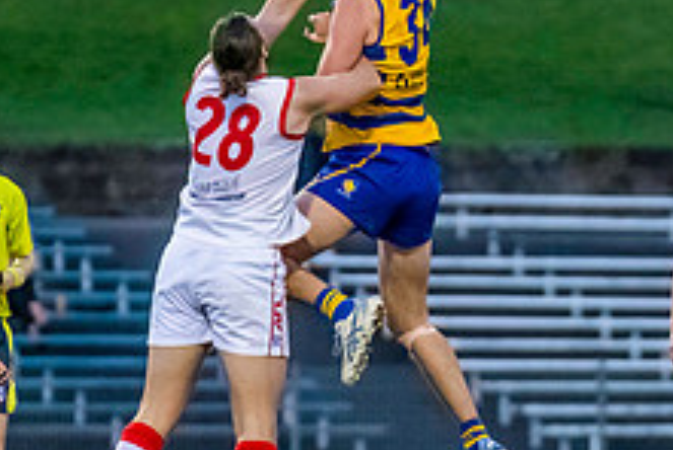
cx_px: 470
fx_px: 15855
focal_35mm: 847
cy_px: 220
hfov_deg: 2.4
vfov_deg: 1.6
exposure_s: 1/1600
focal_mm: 250
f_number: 4
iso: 10000
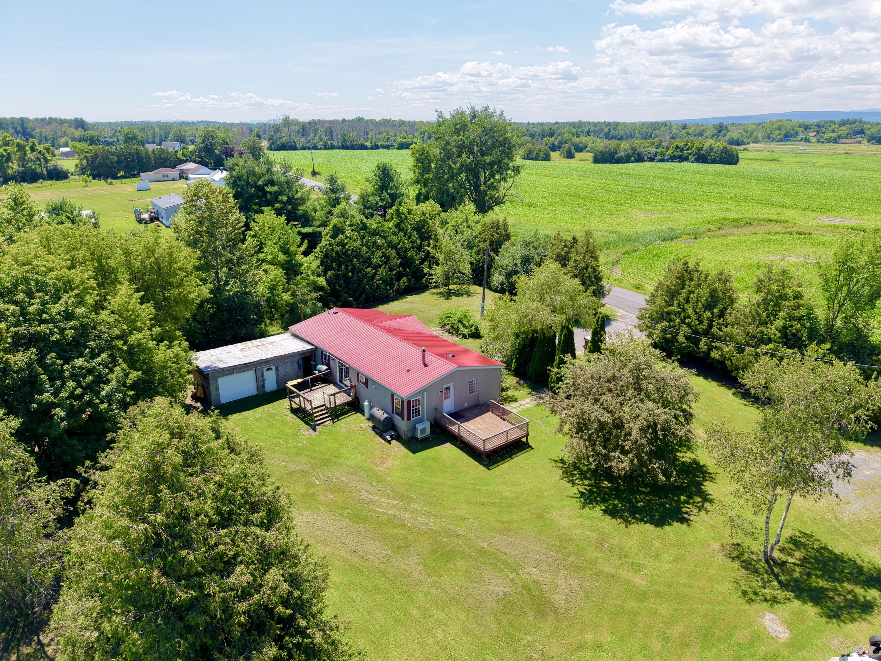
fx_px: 611
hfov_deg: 71.6
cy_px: 330
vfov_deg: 56.8
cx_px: 440
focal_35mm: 24
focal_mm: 8.67
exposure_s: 1/3200
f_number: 1.8
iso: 400
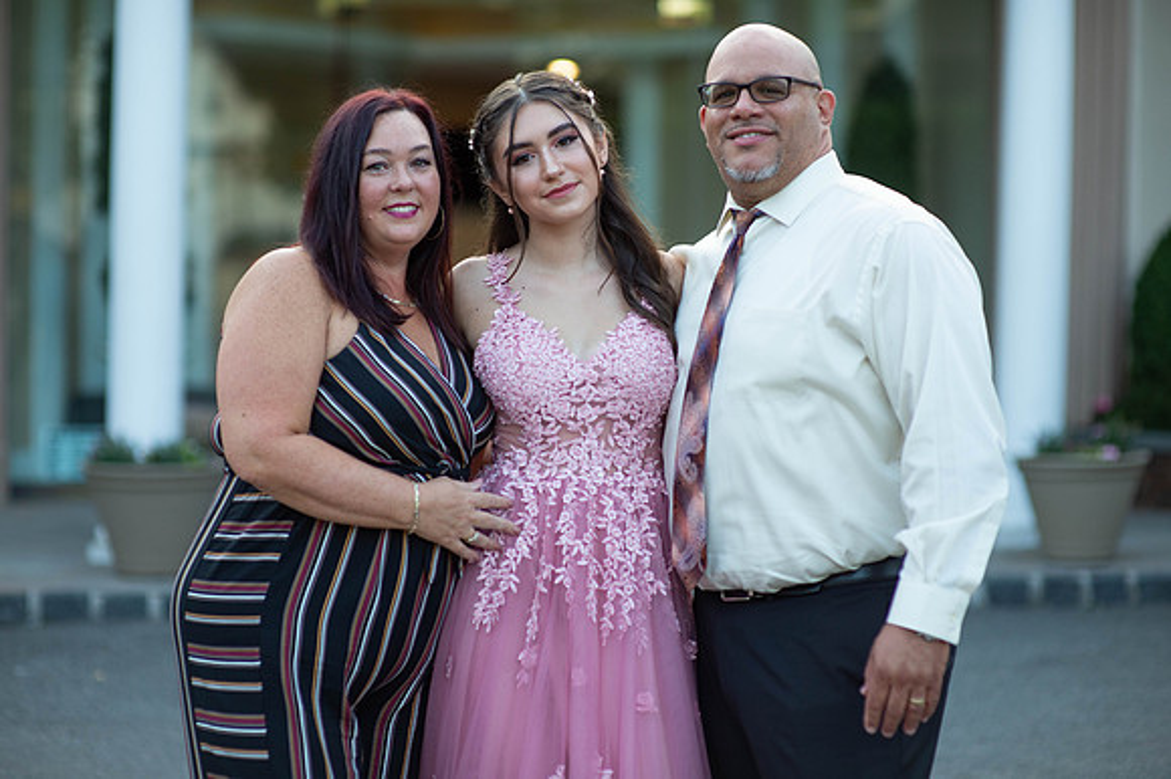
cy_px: 390
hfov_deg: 23.9
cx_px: 586
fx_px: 2763
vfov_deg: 16.1
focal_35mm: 85
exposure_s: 1/800
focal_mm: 85
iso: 250
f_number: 2
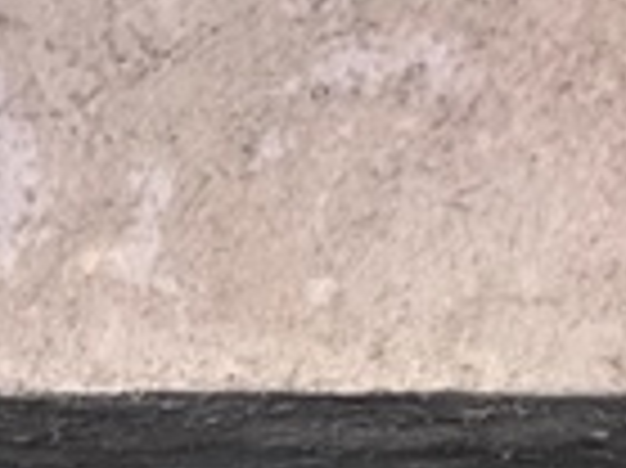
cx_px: 14
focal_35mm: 60
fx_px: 1084
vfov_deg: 18.6
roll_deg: -0.1
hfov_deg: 30.2
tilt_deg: -5.9
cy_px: 860
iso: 320
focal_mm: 1.57
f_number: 1.8
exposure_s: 1/60
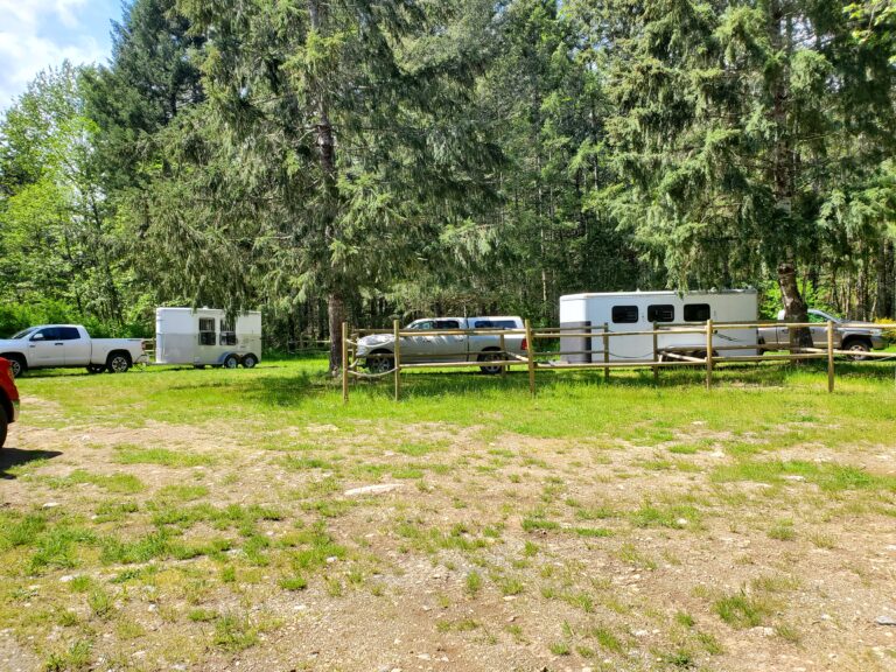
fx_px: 673
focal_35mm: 26
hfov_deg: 67.3
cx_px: 448
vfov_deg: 53.1
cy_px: 336
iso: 50
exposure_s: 1/588
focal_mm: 4.3
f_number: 2.4
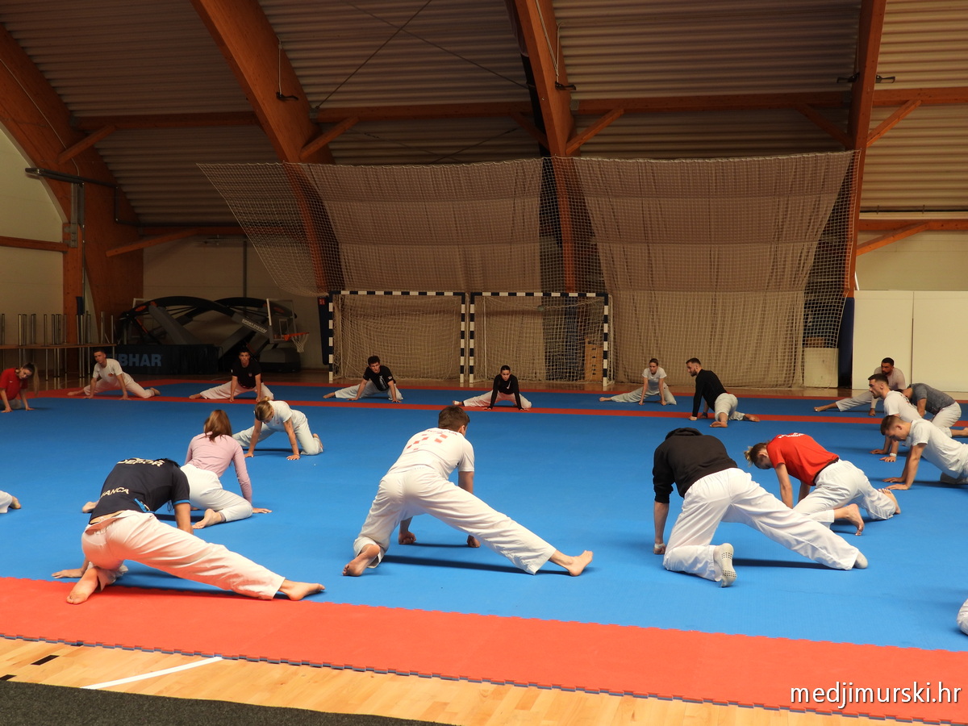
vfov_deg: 35.1
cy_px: 363
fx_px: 1147
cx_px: 484
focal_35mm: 41
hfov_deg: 45.8
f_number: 3.2
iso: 100
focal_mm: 7.4
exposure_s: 1/40
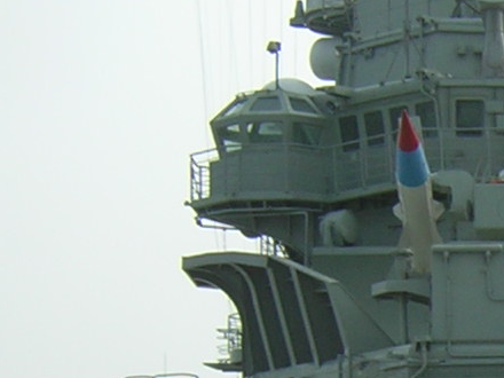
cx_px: 749
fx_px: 1907
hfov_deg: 14.1
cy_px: 466
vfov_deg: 11.1
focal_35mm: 131
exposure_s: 1/427
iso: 100
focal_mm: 4.7
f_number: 5.2
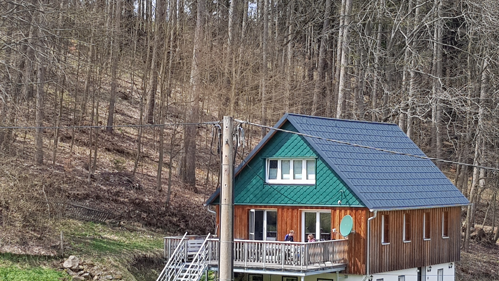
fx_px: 450
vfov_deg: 33.9
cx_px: 256
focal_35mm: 34
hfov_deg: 58.0
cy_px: 215
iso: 40
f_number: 1.7
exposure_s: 1/898
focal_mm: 4.2
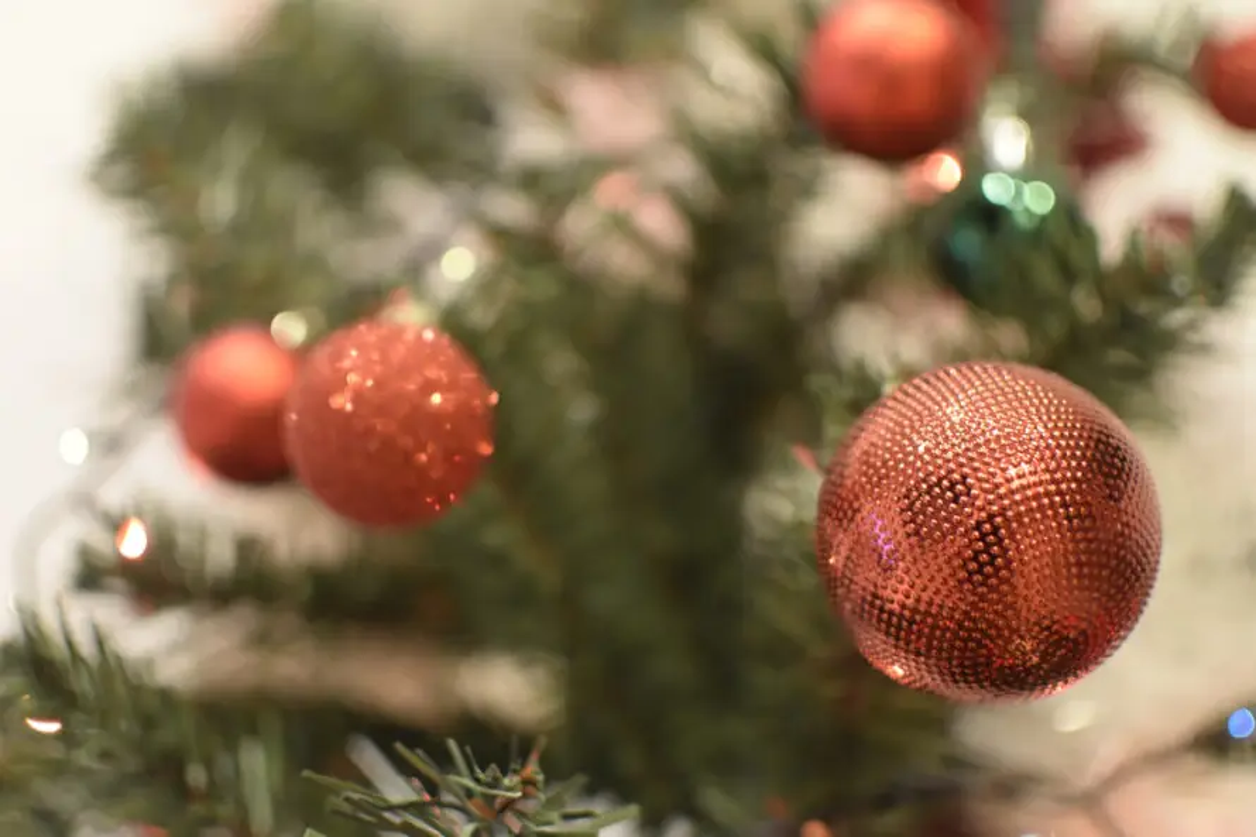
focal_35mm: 52
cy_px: 418
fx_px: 1831
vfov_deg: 25.7
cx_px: 628
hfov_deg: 37.9
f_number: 1.8
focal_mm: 35
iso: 1800
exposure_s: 1/60
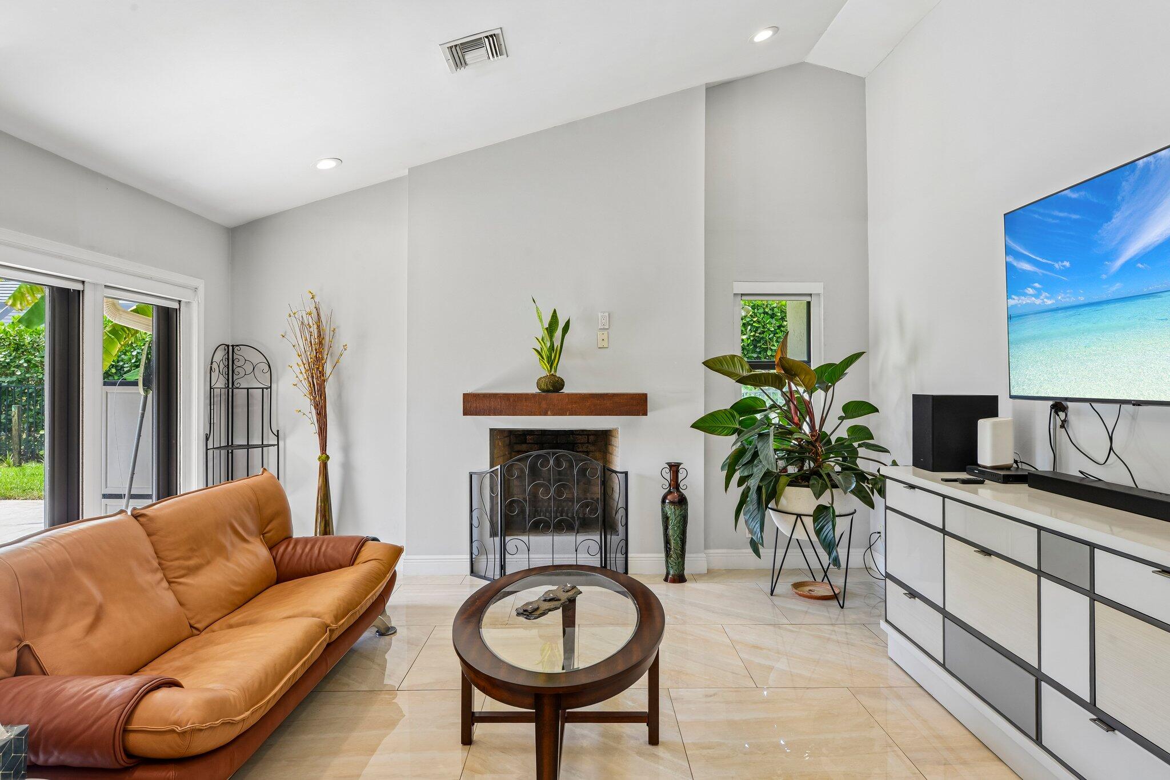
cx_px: 585
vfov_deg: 59.5
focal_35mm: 21
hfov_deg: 81.2
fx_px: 682
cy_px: 390
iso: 200
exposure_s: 1/13
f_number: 9
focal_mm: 21
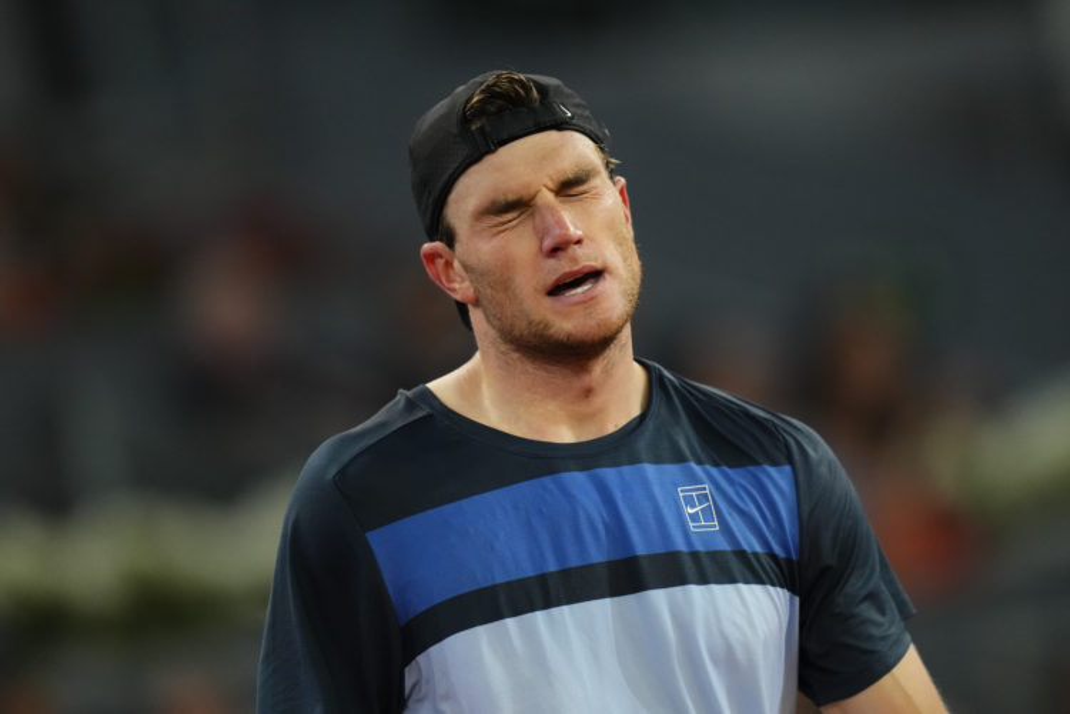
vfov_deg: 3.4
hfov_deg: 5.2
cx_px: 535
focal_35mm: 400
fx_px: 11888
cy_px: 357
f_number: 2.8
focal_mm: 400
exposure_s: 1/1600
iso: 3200
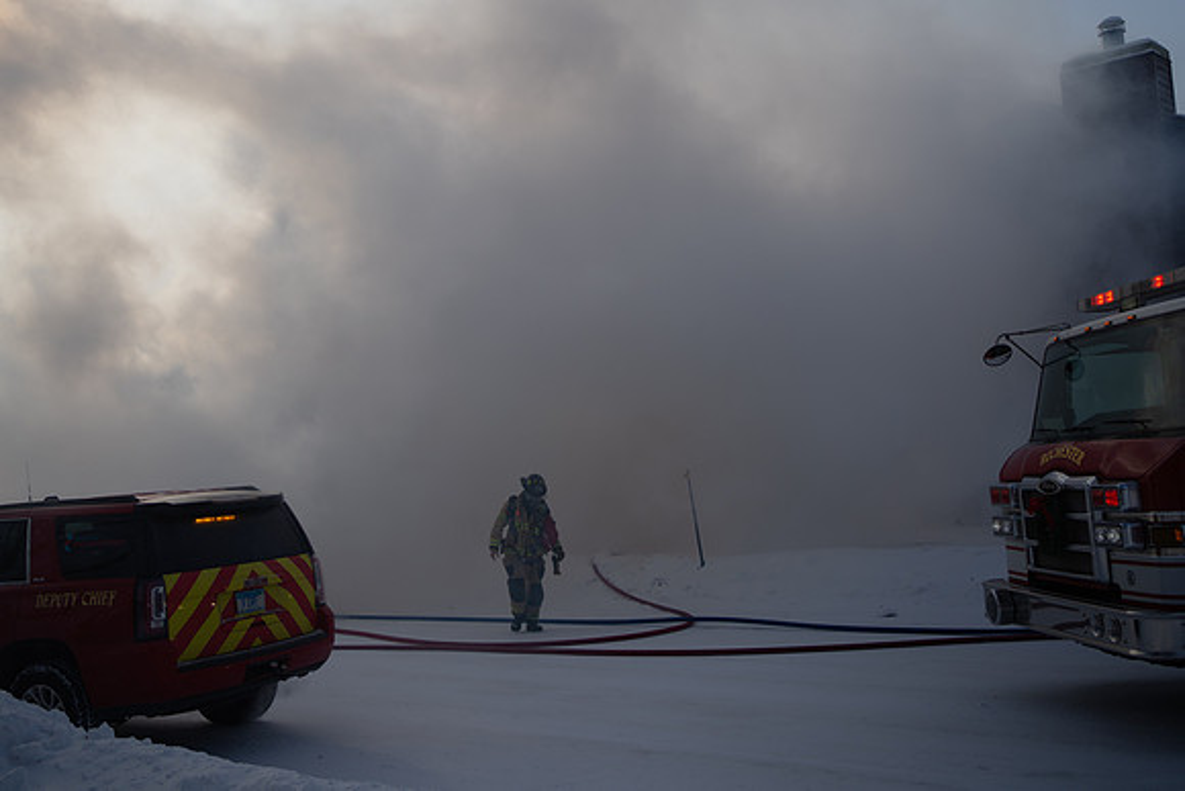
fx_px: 1248
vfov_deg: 35.2
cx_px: 544
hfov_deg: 50.8
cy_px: 375
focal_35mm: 38
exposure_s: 1/4000
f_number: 2.8
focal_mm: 35
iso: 50
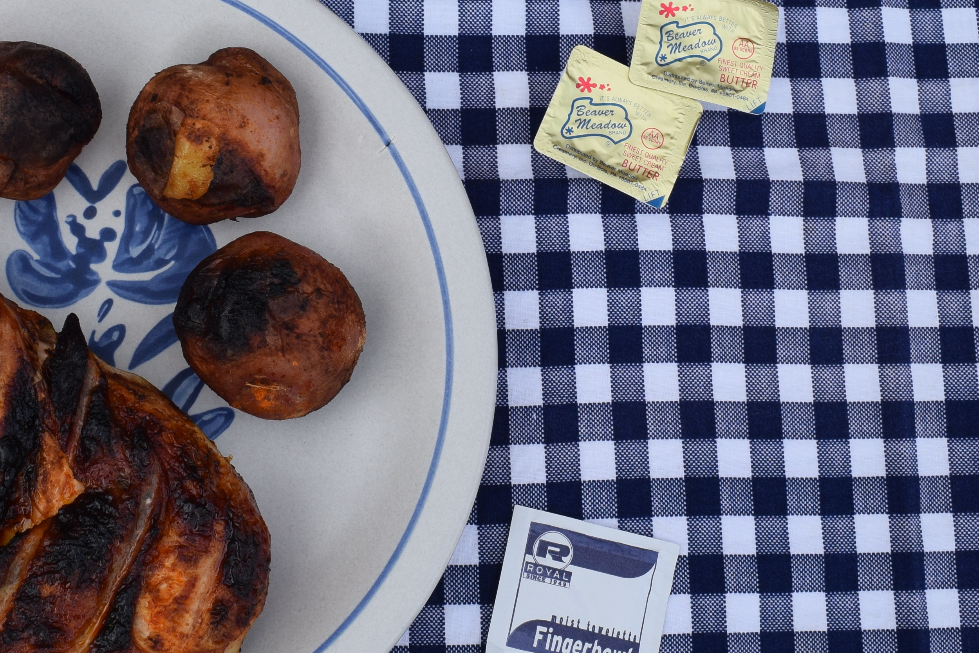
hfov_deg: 27.9
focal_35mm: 72
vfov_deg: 18.7
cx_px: 328
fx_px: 1958
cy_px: 127
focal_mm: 20
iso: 200
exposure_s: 1/320
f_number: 9
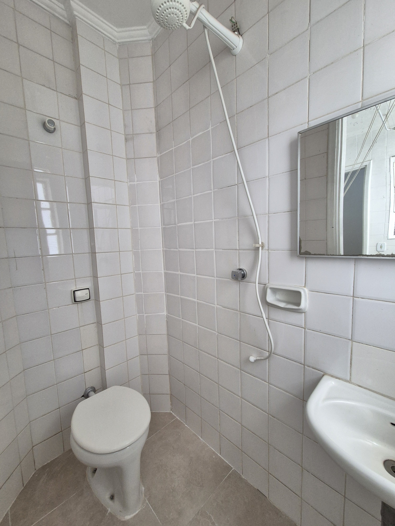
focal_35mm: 13
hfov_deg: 89.9
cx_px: 198
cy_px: 263
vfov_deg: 106.2
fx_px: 198
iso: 400
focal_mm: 2.2
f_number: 2.2
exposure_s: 1/60
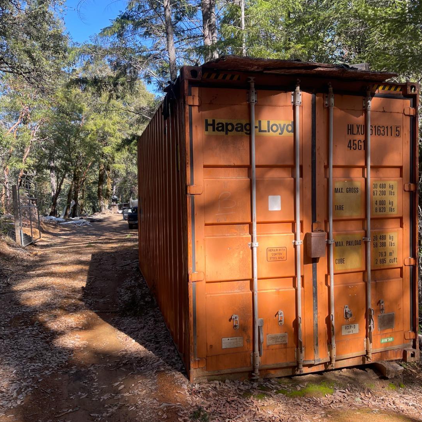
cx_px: 249
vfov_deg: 51.1
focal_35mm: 32
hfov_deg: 50.8
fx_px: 441
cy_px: 208
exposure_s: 1/415
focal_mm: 5.1
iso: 32
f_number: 1.6
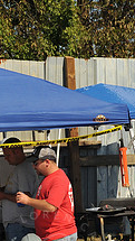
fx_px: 897
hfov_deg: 8.6
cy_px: 175
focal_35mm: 141
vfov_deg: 15.2
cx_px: 46
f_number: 10
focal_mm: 50
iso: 500
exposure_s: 1/1600
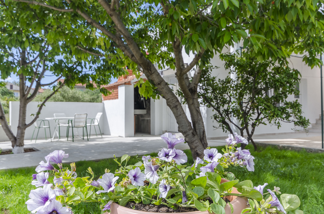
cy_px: 107
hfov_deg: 62.0
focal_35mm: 30
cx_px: 162
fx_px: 269
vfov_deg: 43.4
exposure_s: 1/160
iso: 100
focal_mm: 20
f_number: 9
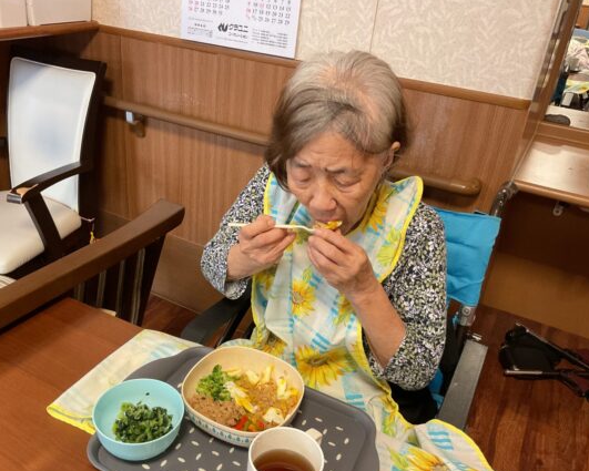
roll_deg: -3.8
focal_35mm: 32
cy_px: 239
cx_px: 262
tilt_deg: -28.7
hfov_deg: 55.5
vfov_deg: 45.8
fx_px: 558
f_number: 1.8
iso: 160
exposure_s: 1/60
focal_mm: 3
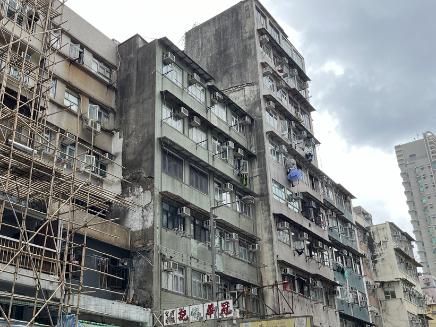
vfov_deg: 37.6
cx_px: 162
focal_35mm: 38
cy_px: 189
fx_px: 479
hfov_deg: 48.5
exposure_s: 1/324
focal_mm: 5.1
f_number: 1.6
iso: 50
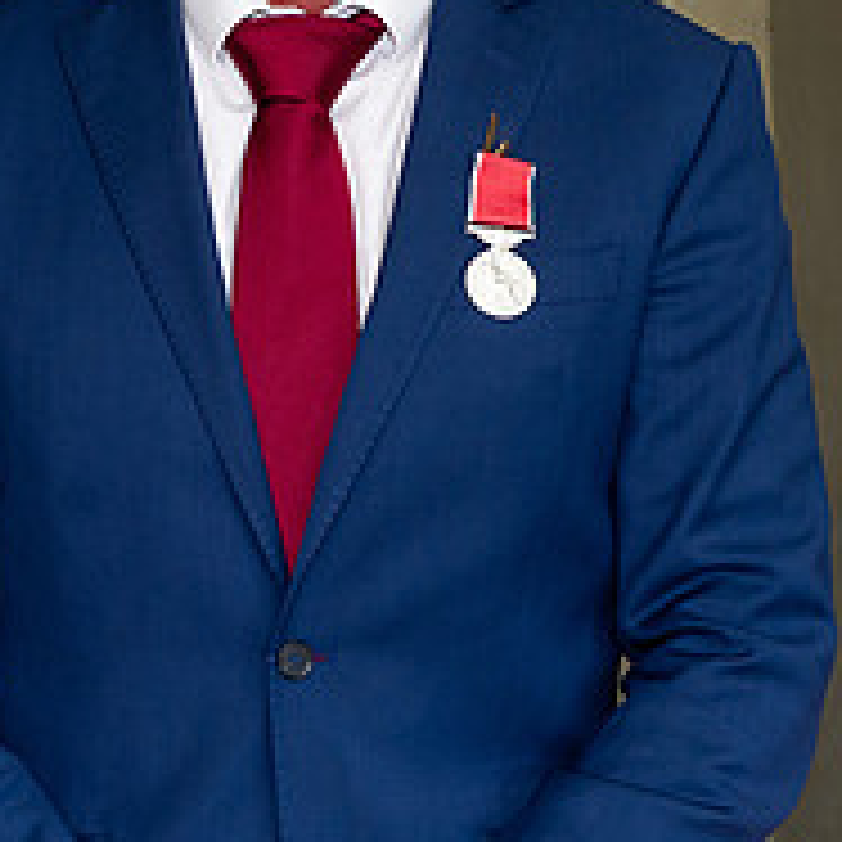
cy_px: 76
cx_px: 346
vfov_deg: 10.2
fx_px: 4706
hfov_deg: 10.2
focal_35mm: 171
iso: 400
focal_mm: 50
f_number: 5.6
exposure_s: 1/60
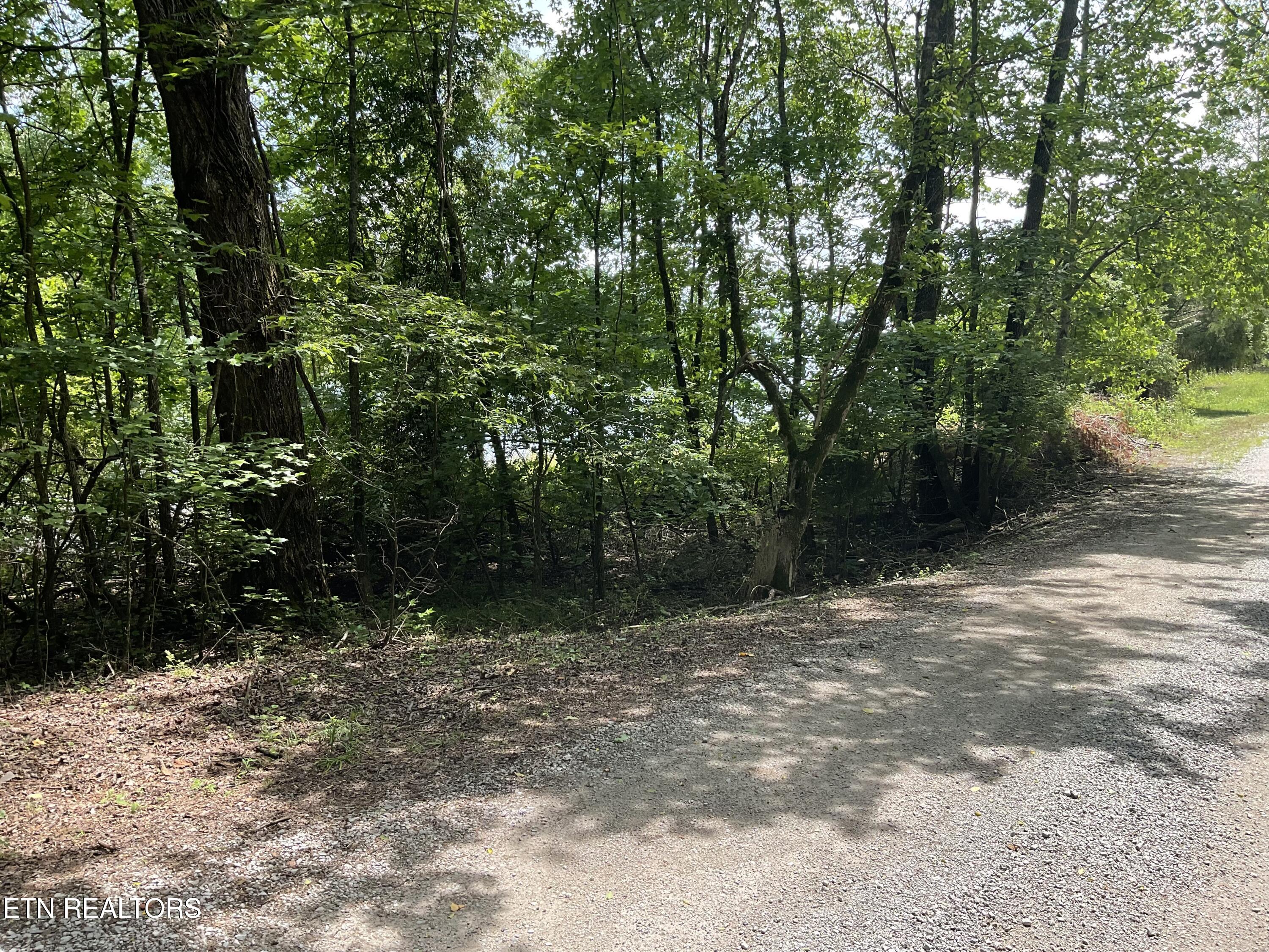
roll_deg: -0.3
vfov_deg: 48.2
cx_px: 634
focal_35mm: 29
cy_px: 476
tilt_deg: -6.6
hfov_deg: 61.7
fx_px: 1063
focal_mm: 3
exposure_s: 1/286
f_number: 1.8
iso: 16
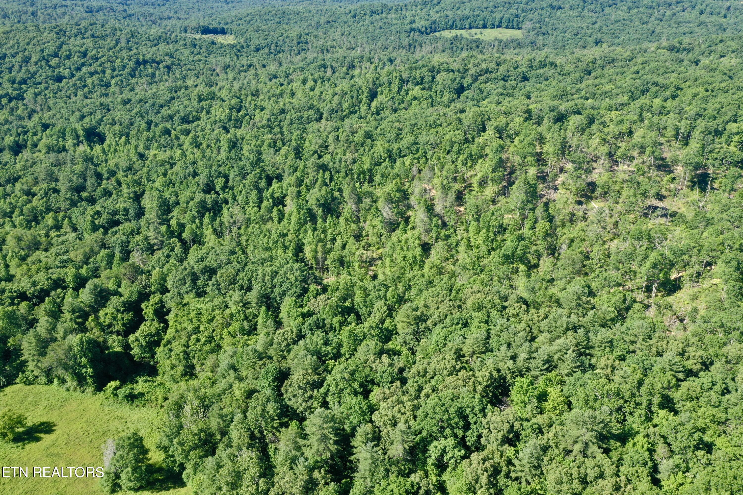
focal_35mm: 28
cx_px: 372
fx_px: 578
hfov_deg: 65.5
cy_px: 248
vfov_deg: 46.4
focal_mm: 10.26
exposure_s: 1/120
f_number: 8
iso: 100
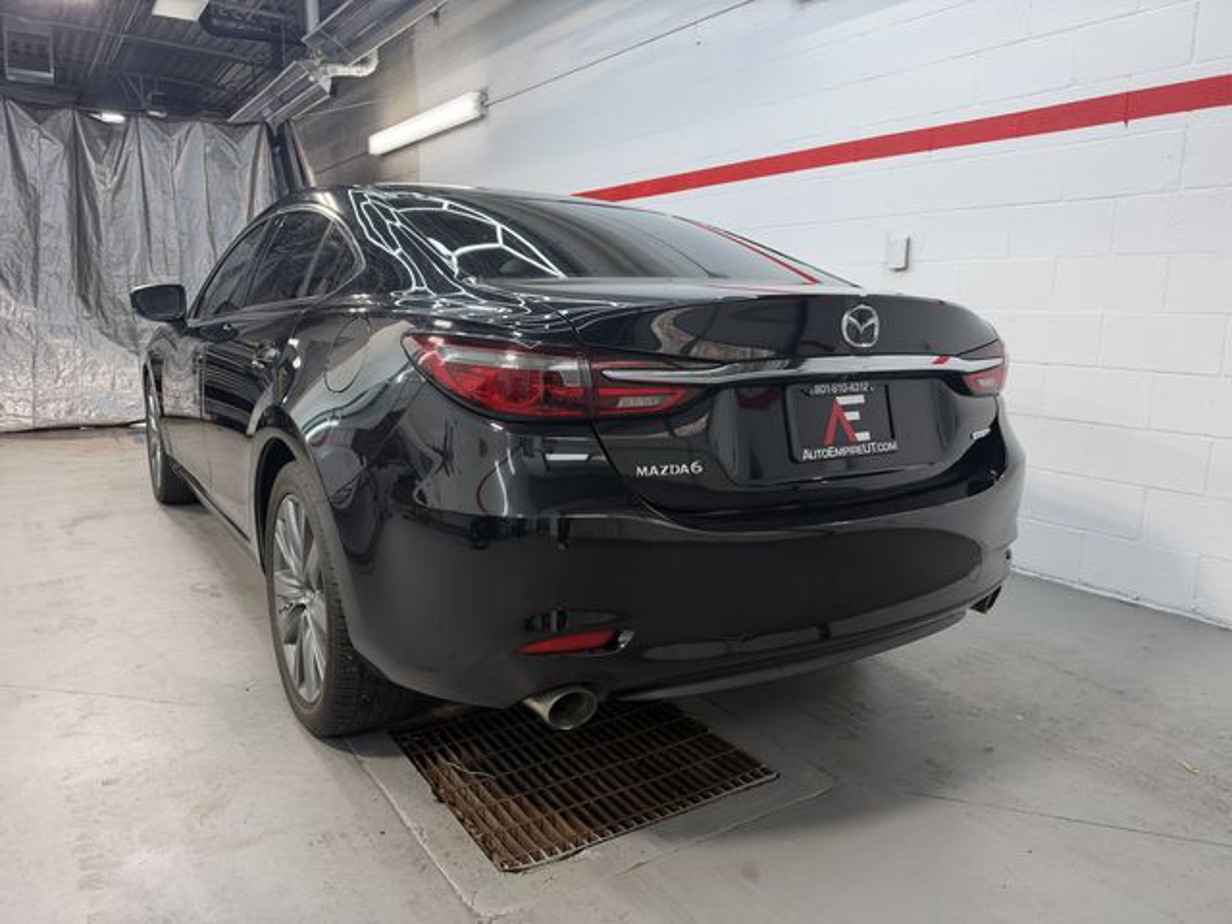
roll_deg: -0.5
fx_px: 854
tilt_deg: -6.5
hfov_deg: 71.6
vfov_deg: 56.8
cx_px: 616
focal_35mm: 24
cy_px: 462
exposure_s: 1/120
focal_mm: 6.93
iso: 64
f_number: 1.8
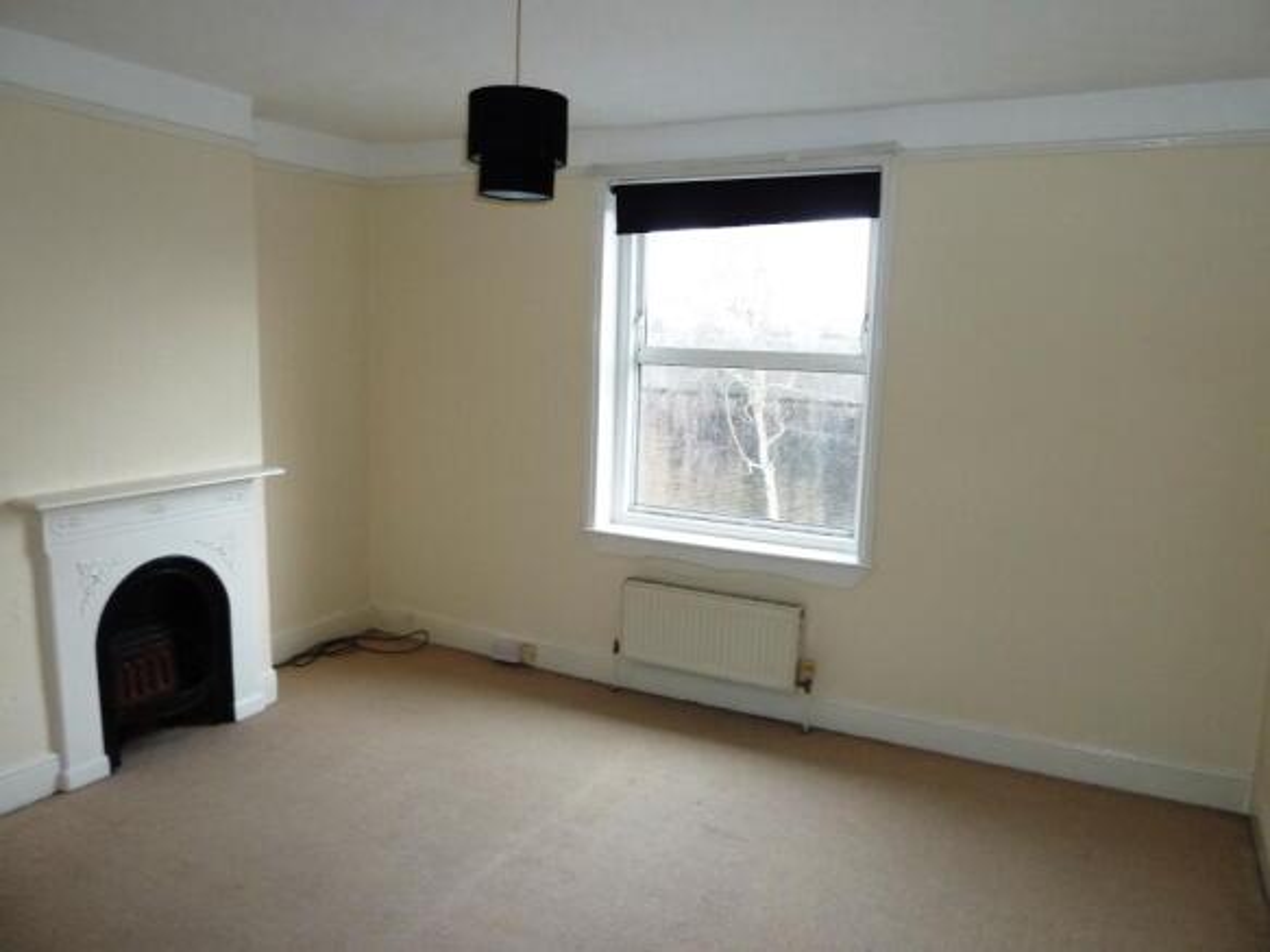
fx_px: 917
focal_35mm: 25
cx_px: 635
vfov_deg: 54.9
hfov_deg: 69.4
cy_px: 476
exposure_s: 1/30
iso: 160
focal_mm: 4.1
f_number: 3.3
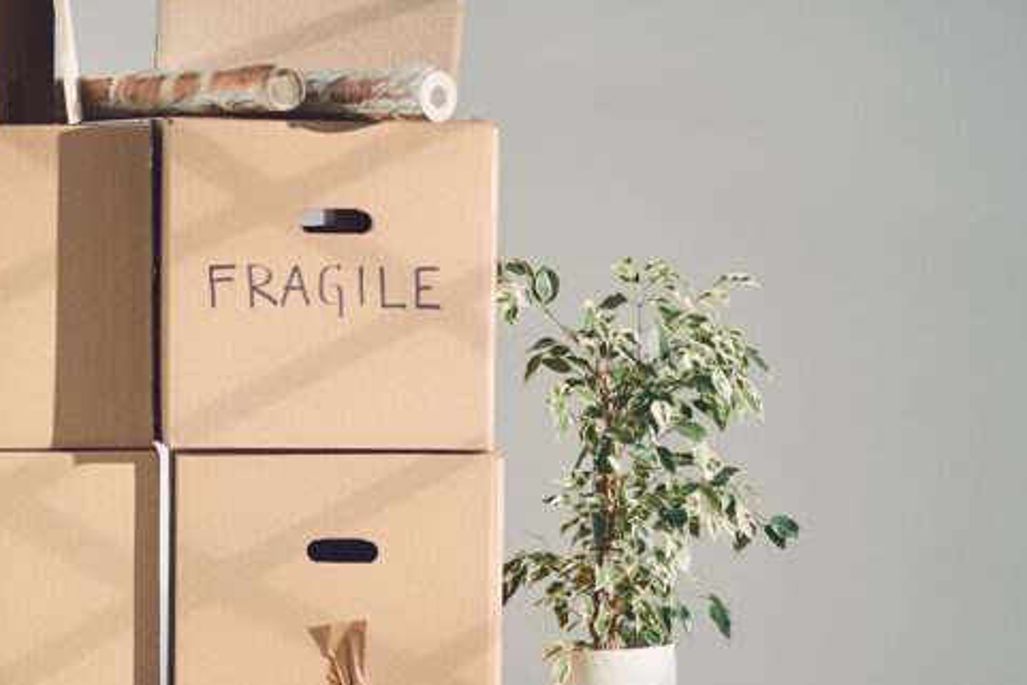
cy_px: 541
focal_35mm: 181
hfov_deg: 11.3
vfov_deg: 7.6
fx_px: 5165
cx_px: 149
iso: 220
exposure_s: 1/160
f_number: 1.8
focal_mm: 85
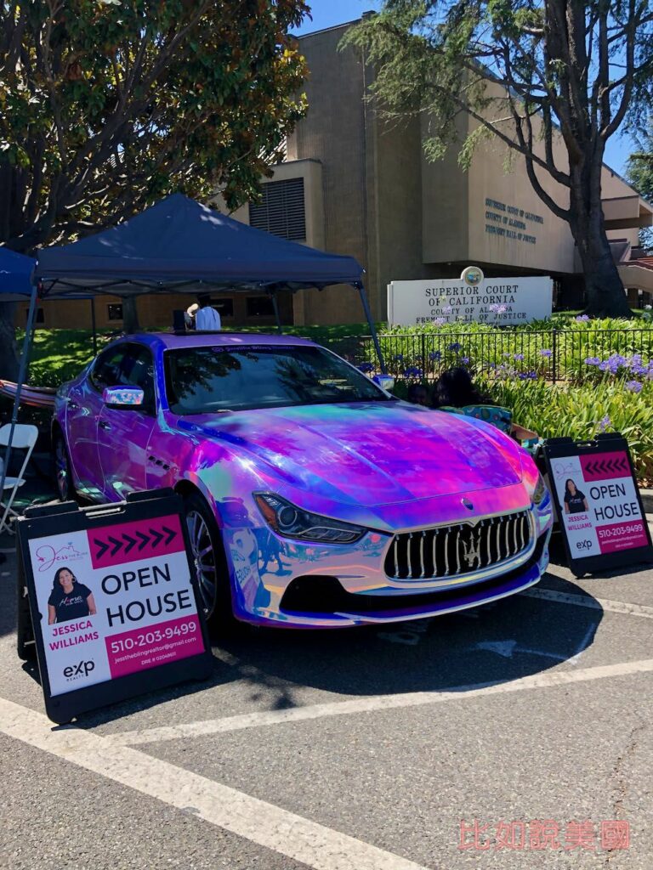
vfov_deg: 63.4
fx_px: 704
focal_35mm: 28
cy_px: 435
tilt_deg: -4.4
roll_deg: +0.9
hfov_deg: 49.7
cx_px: 326
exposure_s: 1/972
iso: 20
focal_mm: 3.99
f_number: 1.8
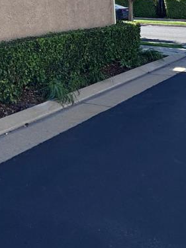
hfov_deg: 23.4
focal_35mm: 56
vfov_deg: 28.1
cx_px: -50
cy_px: -77
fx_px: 401
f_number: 2.2
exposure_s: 1/759
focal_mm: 2.22
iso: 40
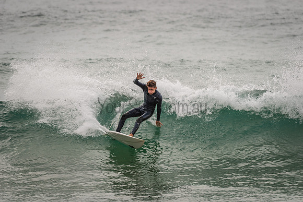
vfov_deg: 3.4
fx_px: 3367
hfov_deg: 5.2
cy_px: 101
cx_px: 152
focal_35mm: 400
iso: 220
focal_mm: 400
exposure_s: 1/500
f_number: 5.6
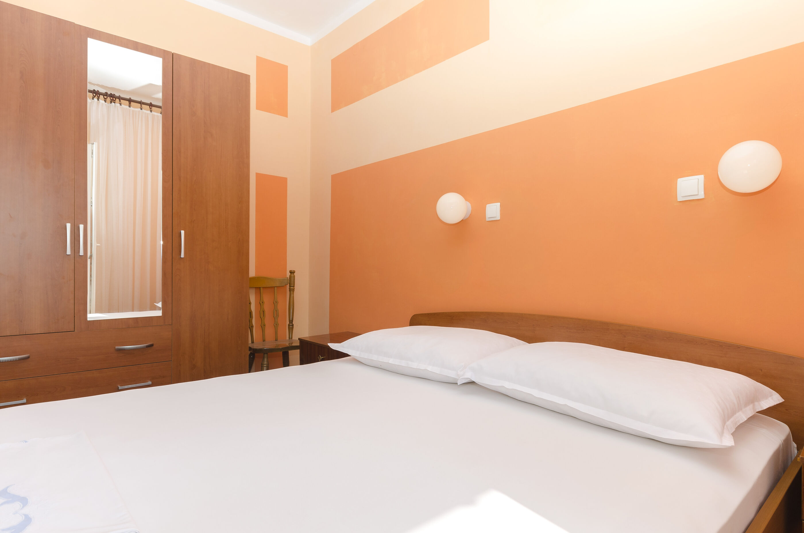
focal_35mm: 21
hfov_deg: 81.3
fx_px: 468
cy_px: 266
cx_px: 402
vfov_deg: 59.3
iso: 200
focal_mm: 14
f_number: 9
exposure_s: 1/160
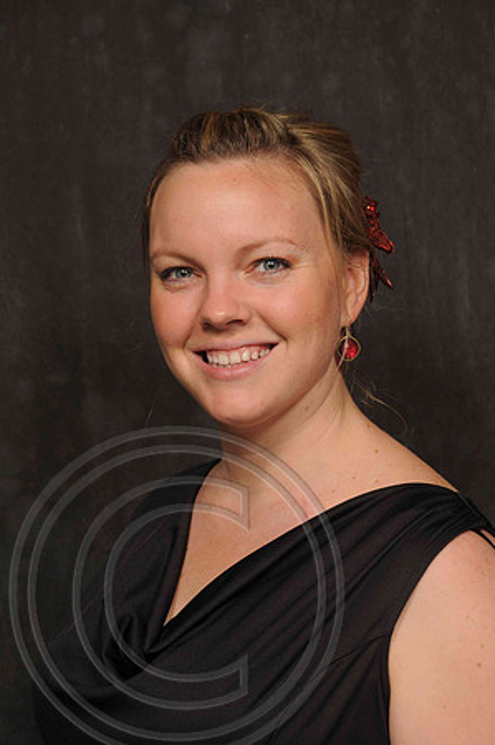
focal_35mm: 112
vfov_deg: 18.2
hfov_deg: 12.2
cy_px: 372
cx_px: 248
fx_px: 2326
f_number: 6.3
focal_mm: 75
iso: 200
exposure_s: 1/60
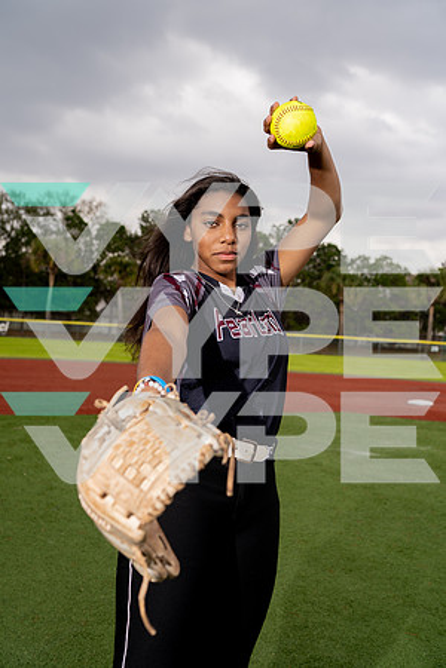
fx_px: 650
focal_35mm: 35
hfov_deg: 37.9
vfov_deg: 54.4
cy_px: 334
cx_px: 223
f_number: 4
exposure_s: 1/250
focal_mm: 35
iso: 100
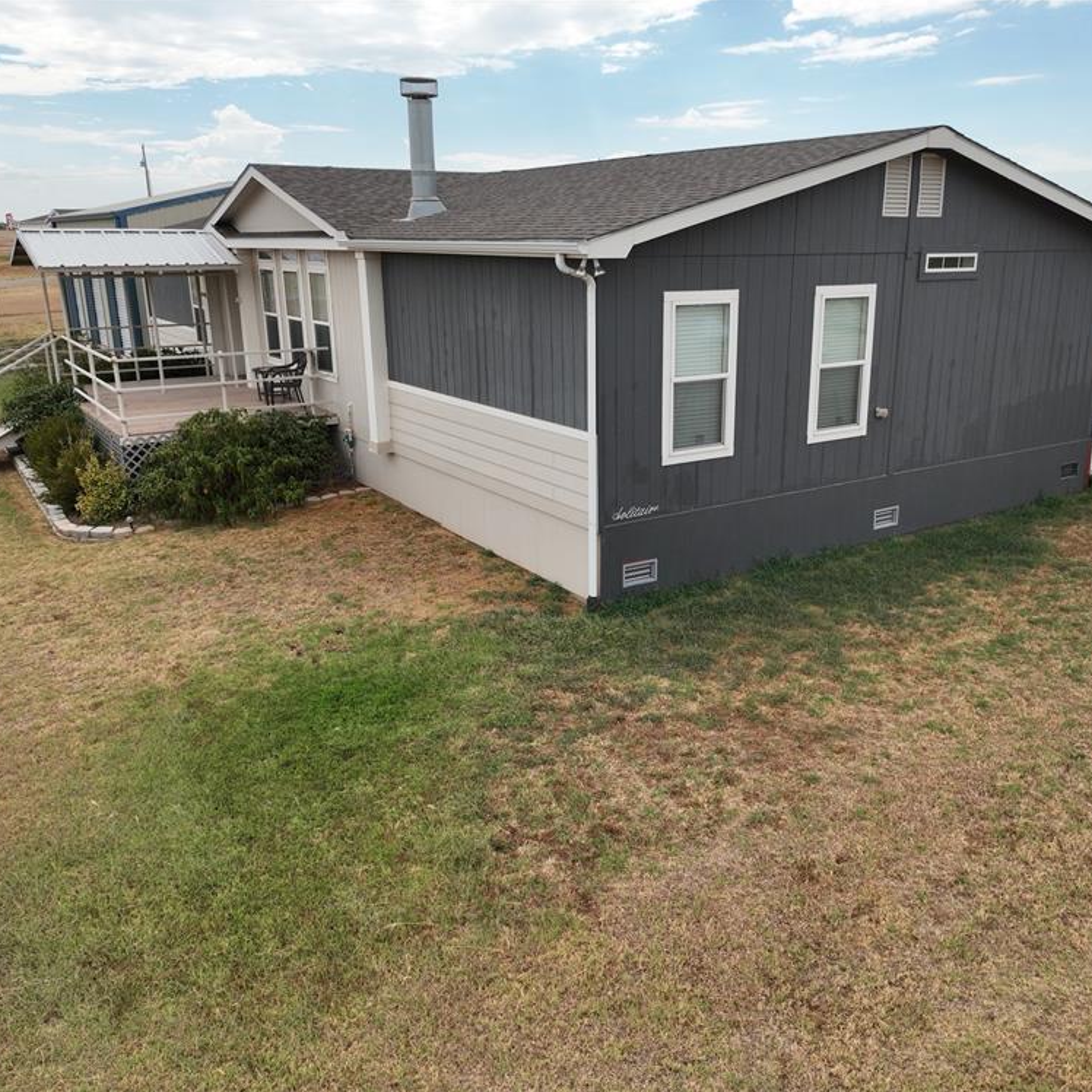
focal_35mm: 29
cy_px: 556
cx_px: 623
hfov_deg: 55.4
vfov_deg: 55.6
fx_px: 1035
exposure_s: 1/2000
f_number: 2.8
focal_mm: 12.29
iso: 200
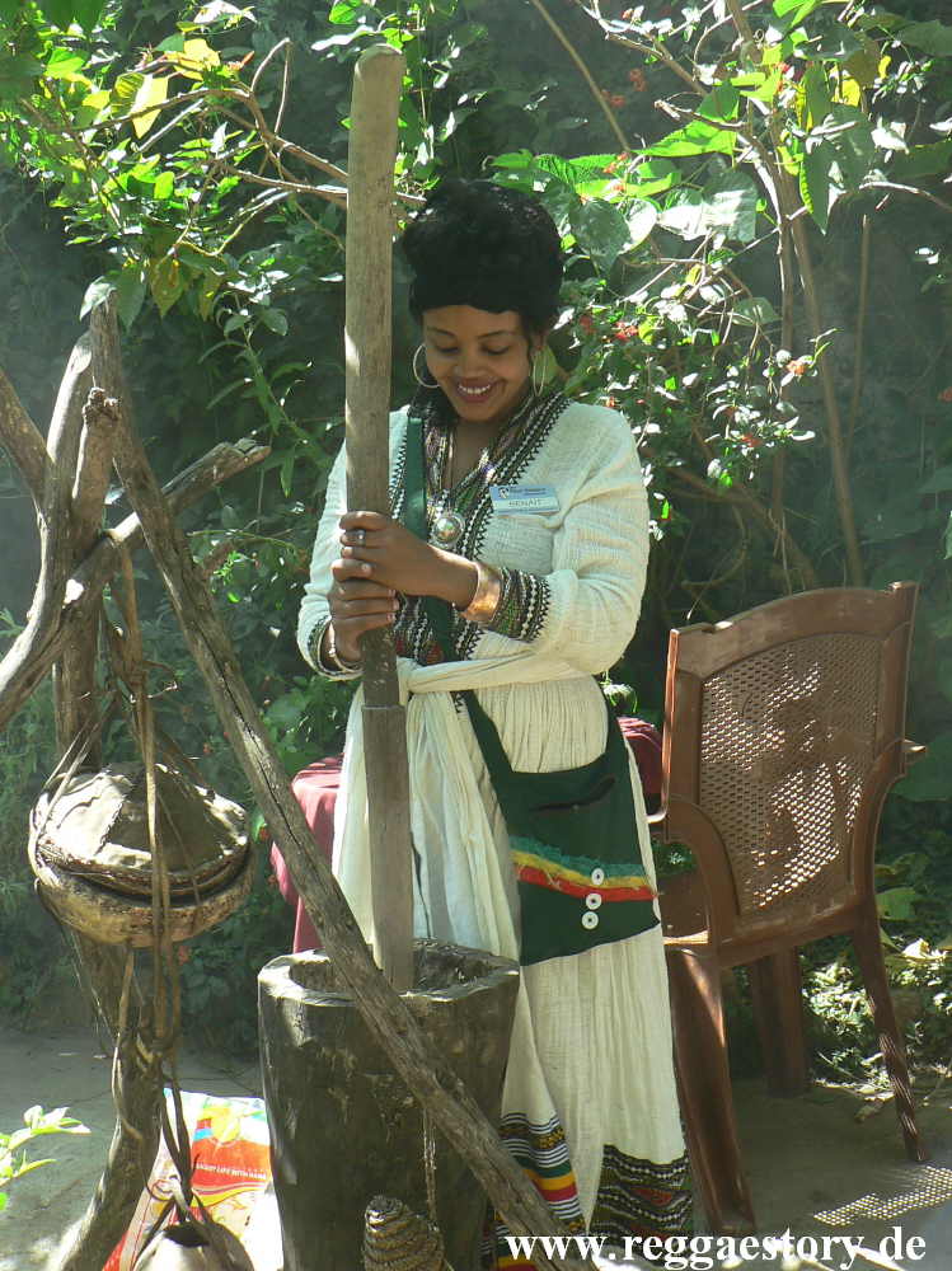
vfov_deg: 38.9
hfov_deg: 29.7
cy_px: 636
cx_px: 476
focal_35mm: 49
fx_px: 1798
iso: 64
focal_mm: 8.3
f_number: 2.8
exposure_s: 1/100
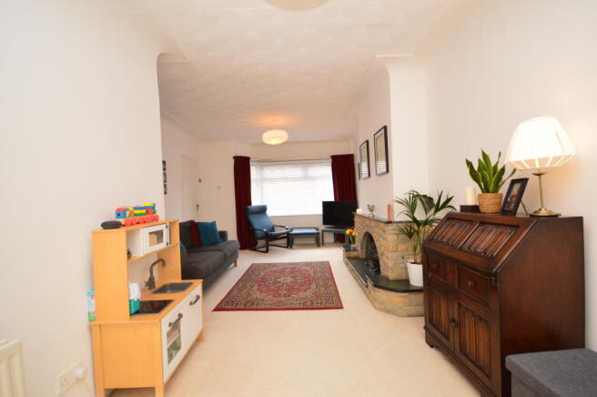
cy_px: 198
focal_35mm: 15
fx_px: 248
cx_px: 298
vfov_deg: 77.2
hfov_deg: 100.4
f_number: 4.5
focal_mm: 10
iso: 400
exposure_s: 1/80
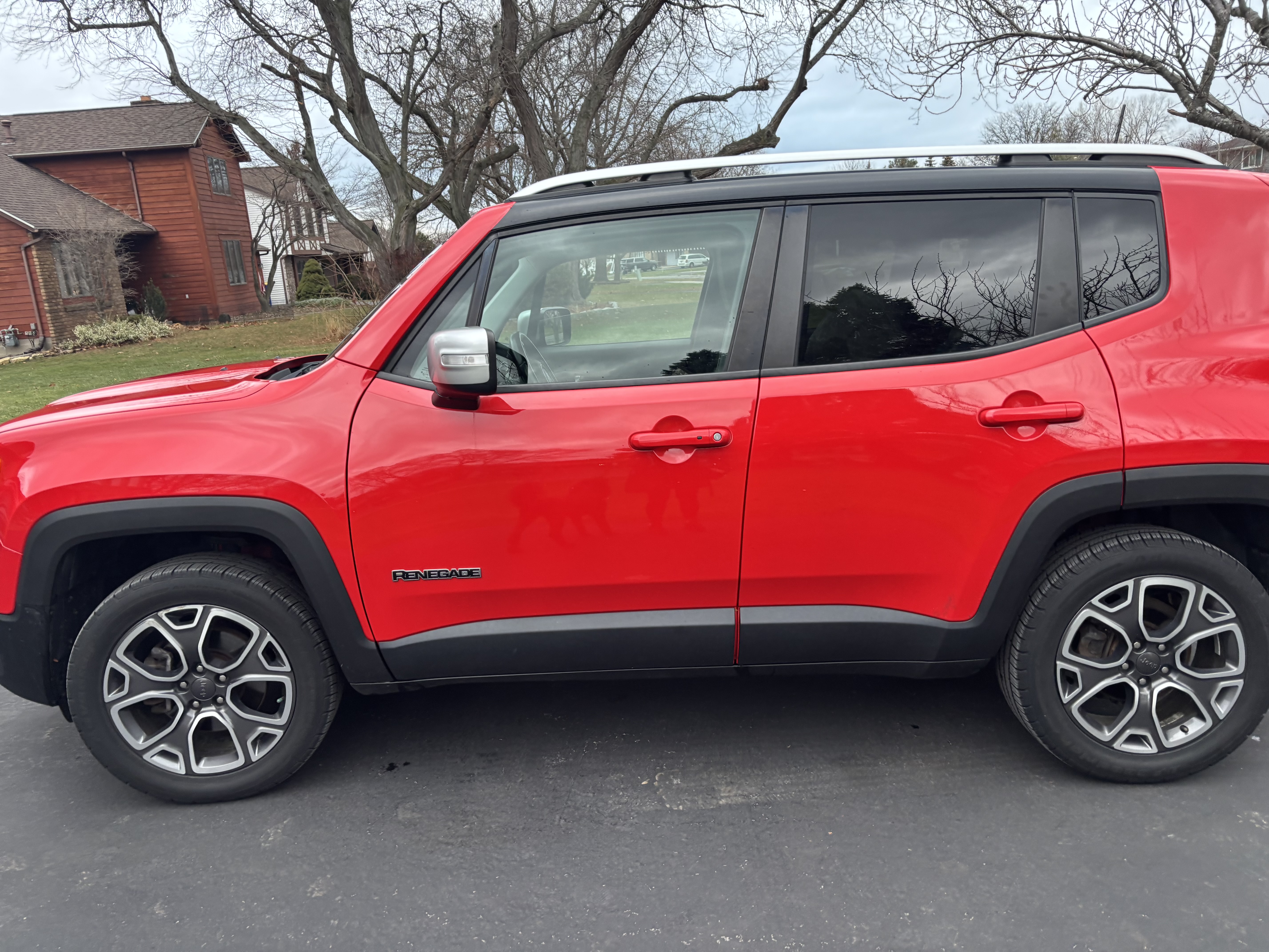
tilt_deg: -14.0
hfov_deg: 67.3
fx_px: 953
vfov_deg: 53.1
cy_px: 476
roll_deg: +4.1
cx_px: 634
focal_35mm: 26
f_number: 1.6
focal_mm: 5.96
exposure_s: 1/76
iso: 125
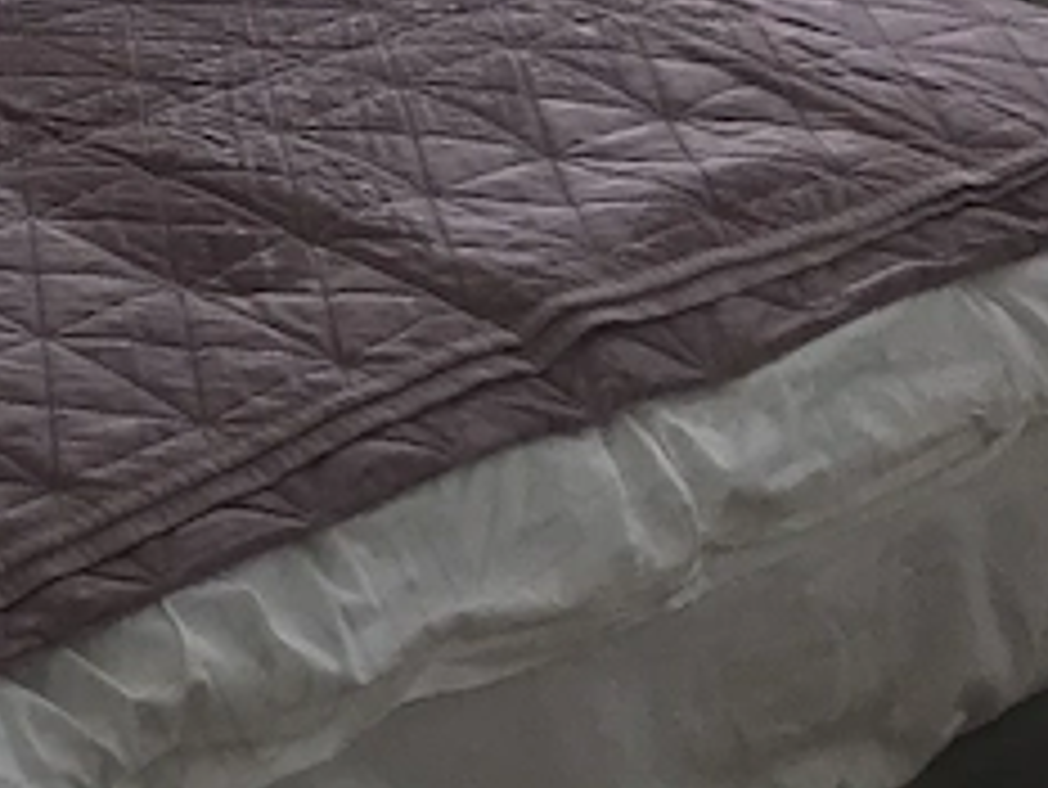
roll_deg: +3.3
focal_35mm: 120
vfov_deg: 11.7
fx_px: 3635
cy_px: -509
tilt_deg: -11.6
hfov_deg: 13.6
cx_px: -1138
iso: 20
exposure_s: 1/622
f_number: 1.8
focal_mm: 3.99
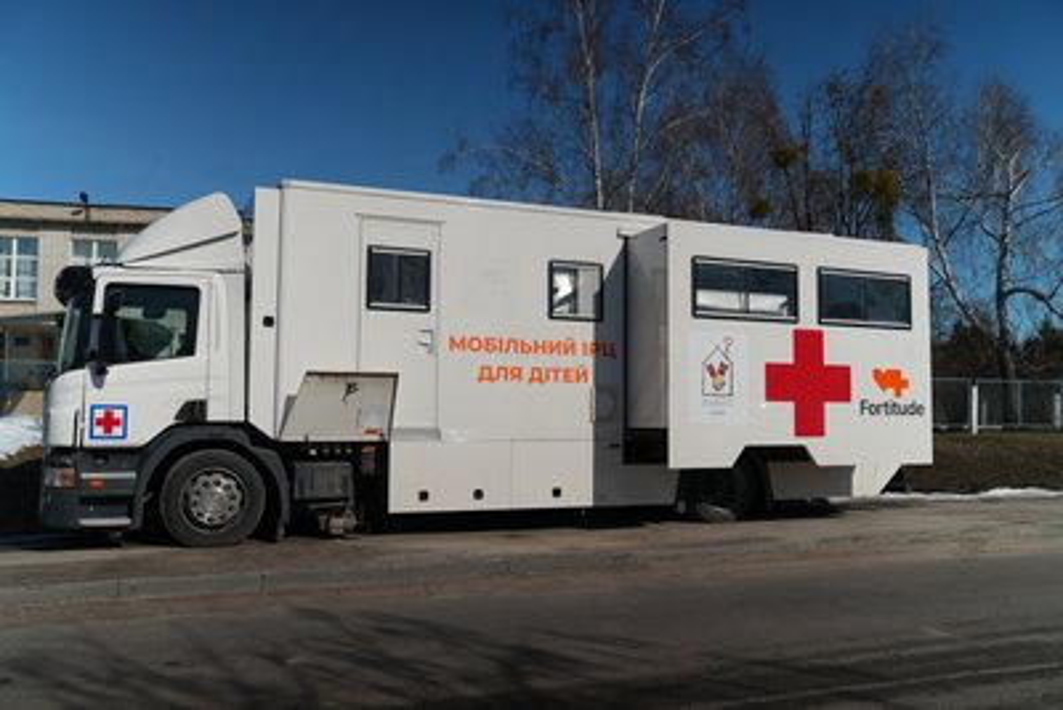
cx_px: 532
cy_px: 355
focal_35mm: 31
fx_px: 916
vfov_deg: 42.4
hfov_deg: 60.3
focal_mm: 31
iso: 125
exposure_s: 1/125
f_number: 2.8
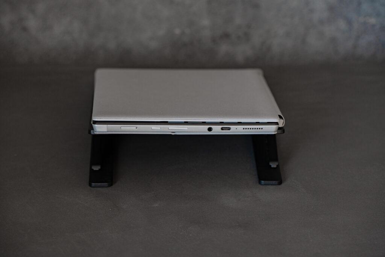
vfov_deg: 9.2
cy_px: 128
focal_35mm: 150
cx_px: 192
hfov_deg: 13.7
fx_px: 1604
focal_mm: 150
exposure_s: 1/25
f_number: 6.3
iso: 640
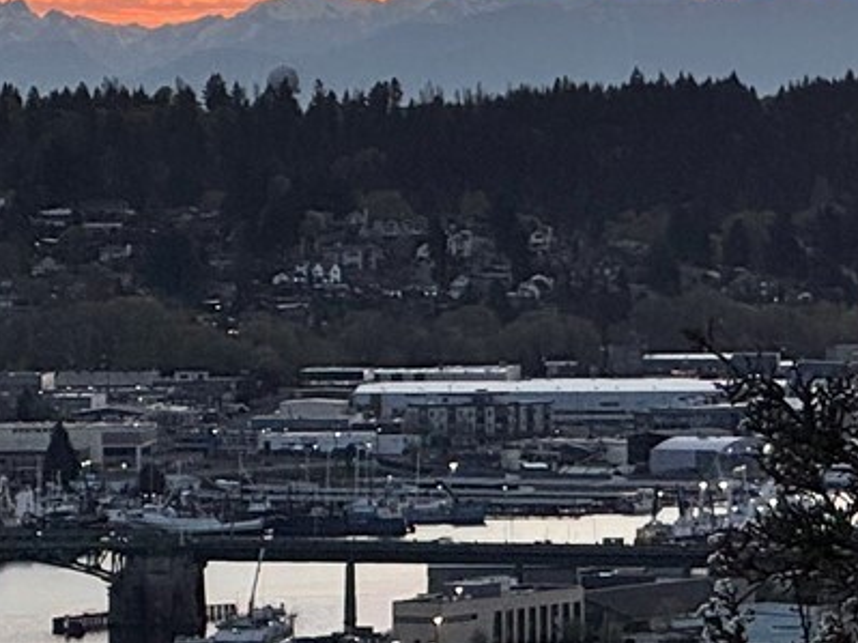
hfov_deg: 6.3
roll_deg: +0.7
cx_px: 1290
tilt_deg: -0.7
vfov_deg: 4.8
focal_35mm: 309
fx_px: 7657
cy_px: 127
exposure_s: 1/99
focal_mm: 9
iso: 40
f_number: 2.8
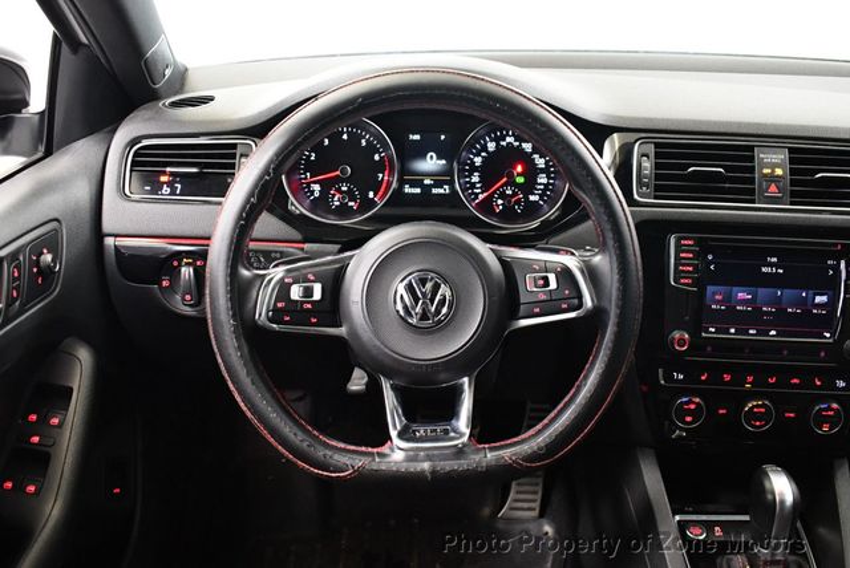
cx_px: 425
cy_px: 284
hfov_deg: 53.1
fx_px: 851
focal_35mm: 36
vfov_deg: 36.9
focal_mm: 18
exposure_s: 1/60
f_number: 3.5
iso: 4500
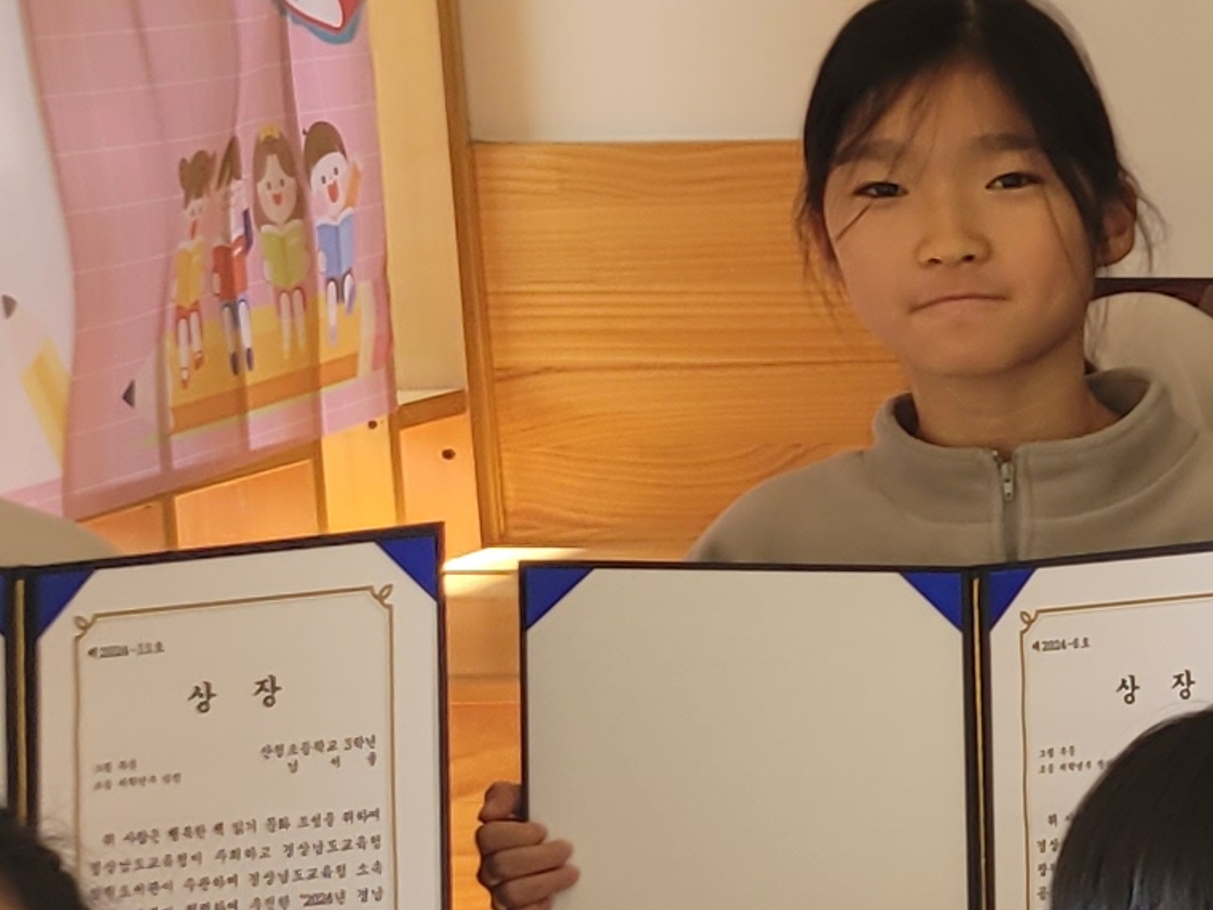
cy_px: 686
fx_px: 4836
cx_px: 2501
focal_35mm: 138
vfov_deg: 10.7
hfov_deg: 12.4
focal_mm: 5.4
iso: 50
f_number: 1.8
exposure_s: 1/120
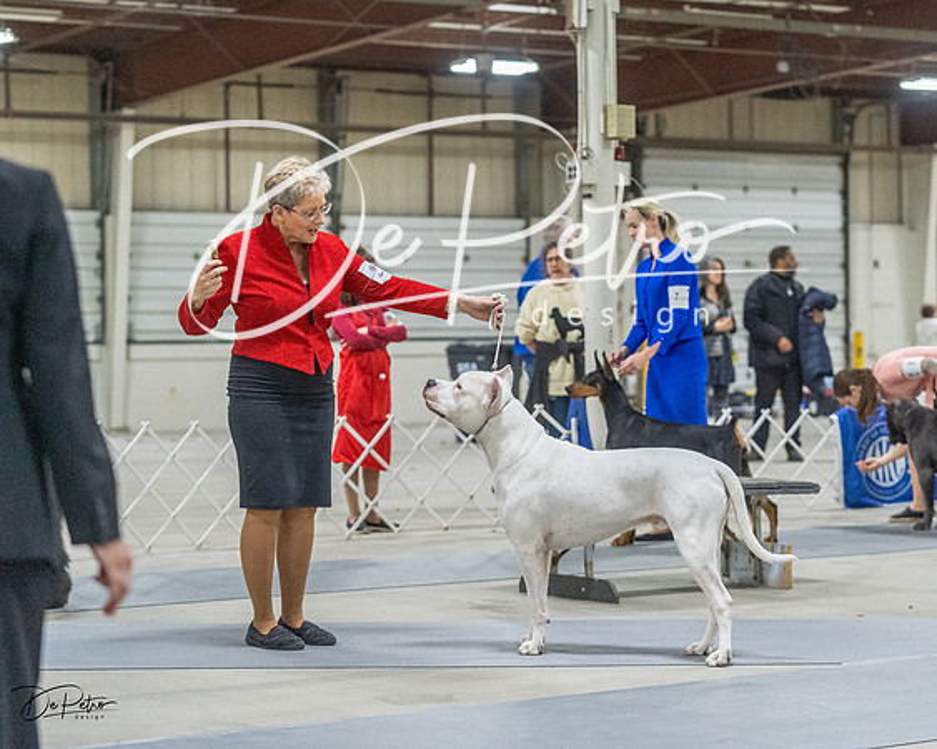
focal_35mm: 88
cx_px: 468
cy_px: 374
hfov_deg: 21.8
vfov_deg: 17.5
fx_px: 2435
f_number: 3.2
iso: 6400
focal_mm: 78
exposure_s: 1/320
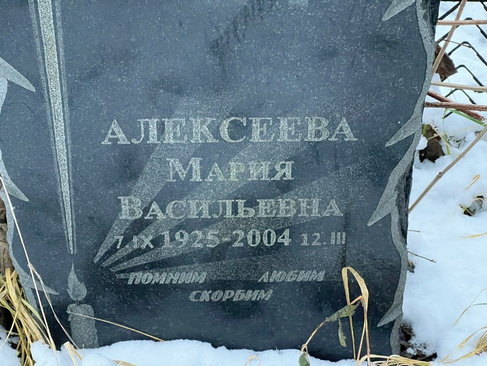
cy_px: 183
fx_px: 1083
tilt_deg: -34.9
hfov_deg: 25.3
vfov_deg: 19.1
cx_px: 244
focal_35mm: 77
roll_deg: +0.0
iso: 800
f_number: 2.8
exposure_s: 1/60
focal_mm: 9
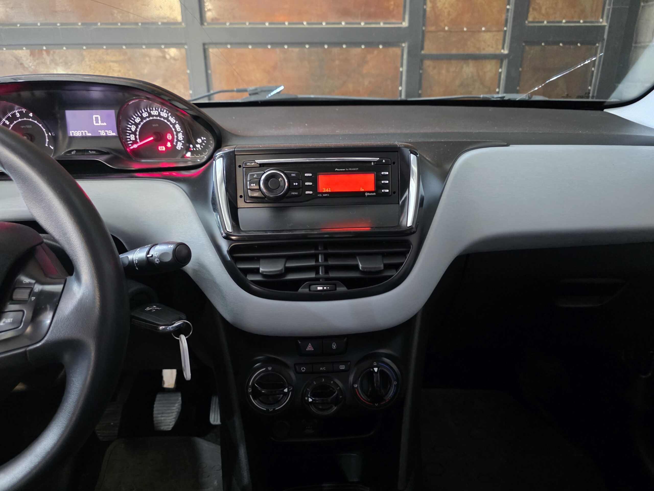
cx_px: 327
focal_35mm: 23
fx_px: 435
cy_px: 246
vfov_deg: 58.9
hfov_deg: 73.9
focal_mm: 6.3
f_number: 1.7
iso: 1600
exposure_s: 1/50
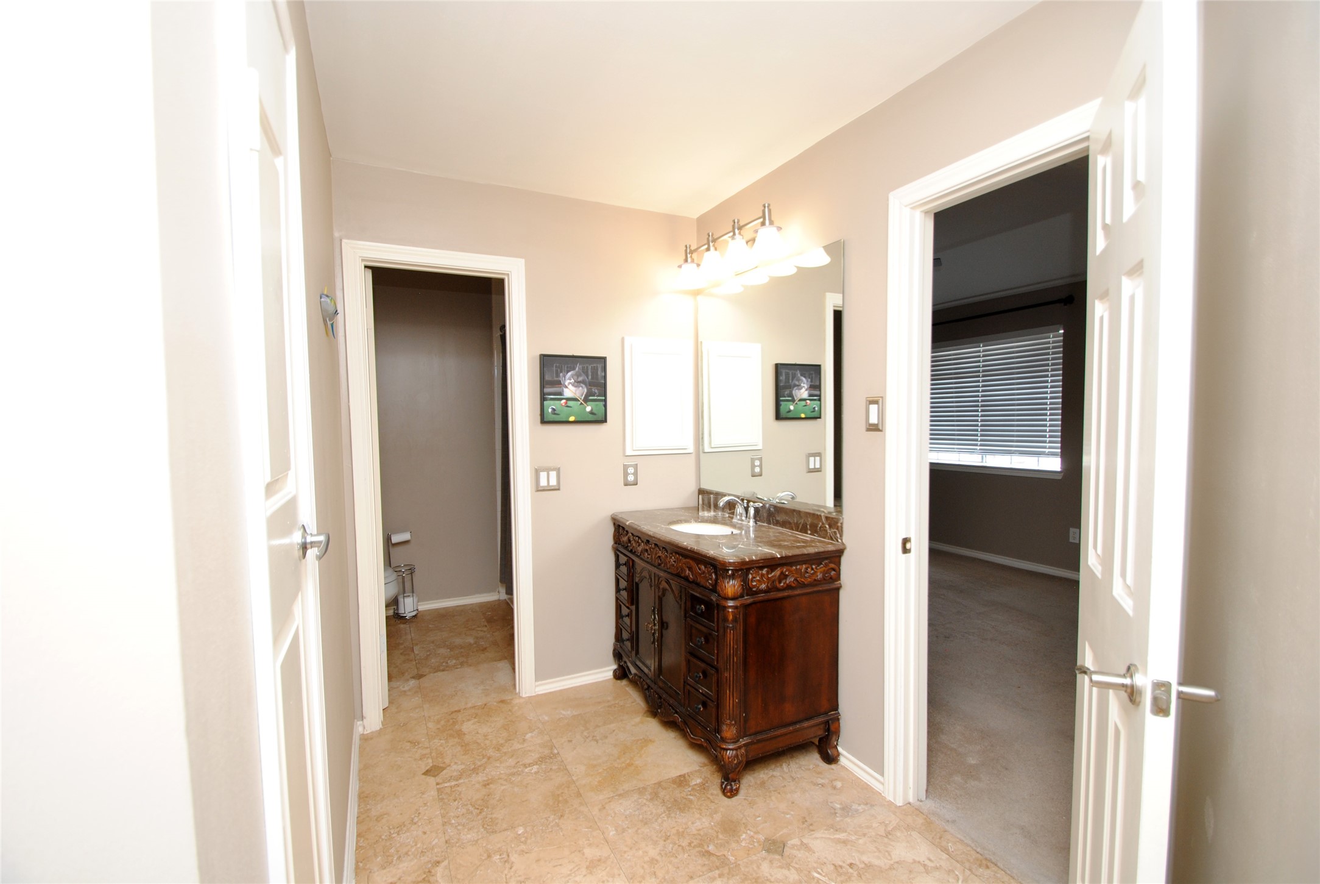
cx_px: 660
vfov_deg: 77.5
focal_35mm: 15
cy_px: 442
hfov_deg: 100.3
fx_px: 551
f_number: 4
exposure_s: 1/60
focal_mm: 10
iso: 200
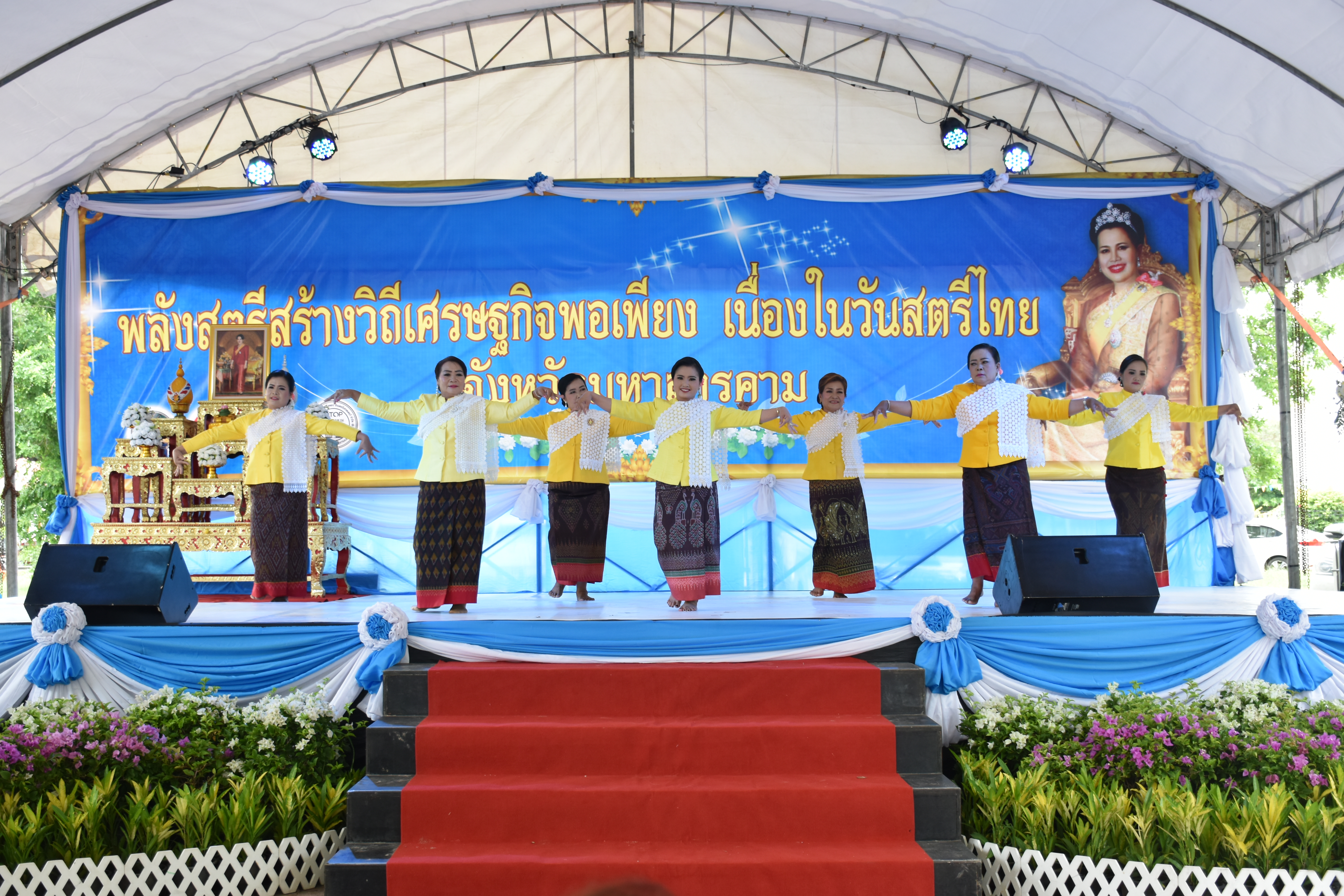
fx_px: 1512
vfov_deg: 33.0
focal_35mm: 40
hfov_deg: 47.9
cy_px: 448
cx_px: 672
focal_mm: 27
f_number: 5
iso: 400
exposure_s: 1/100
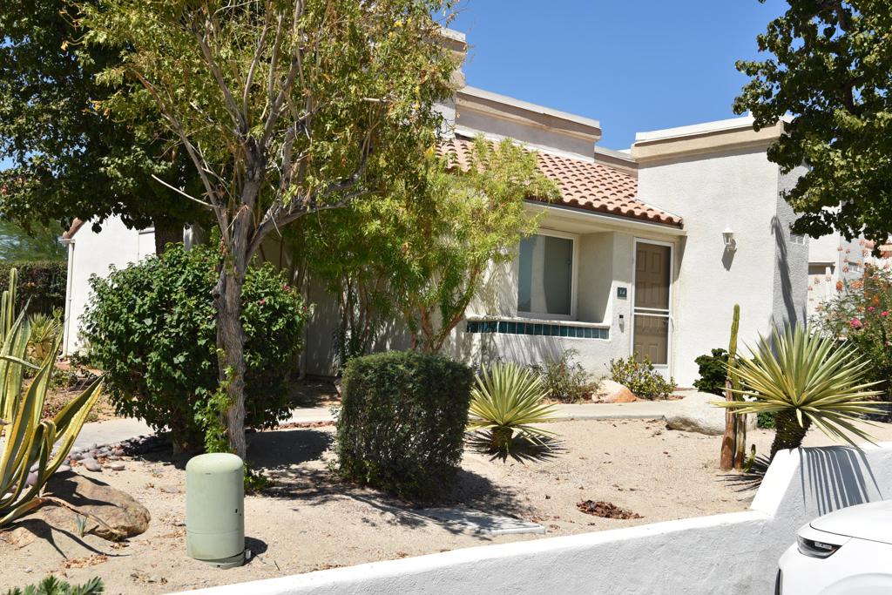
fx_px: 1041
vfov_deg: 31.9
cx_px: 446
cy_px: 298
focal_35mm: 42
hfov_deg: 46.4
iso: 200
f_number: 10
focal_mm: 42
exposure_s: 1/400
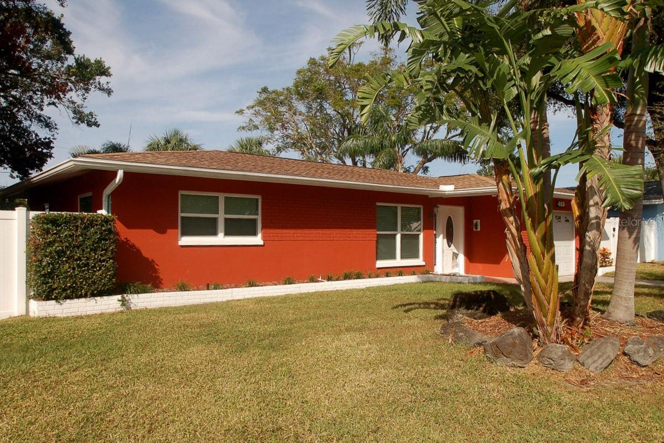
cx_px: 332
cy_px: 222
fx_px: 470
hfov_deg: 70.4
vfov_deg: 50.4
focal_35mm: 26
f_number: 14
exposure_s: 1/500
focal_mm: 17
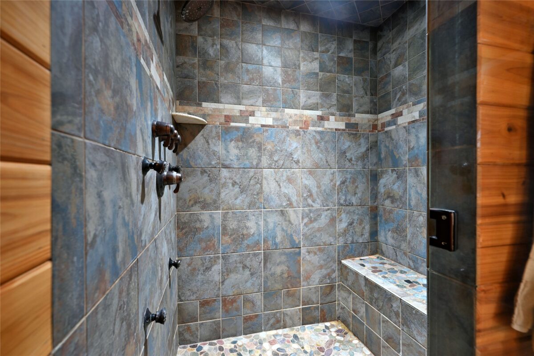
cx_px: 267
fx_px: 237
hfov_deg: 96.7
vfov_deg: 73.7
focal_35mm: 16
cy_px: 178
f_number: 5.6
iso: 400
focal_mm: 16
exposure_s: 1/5
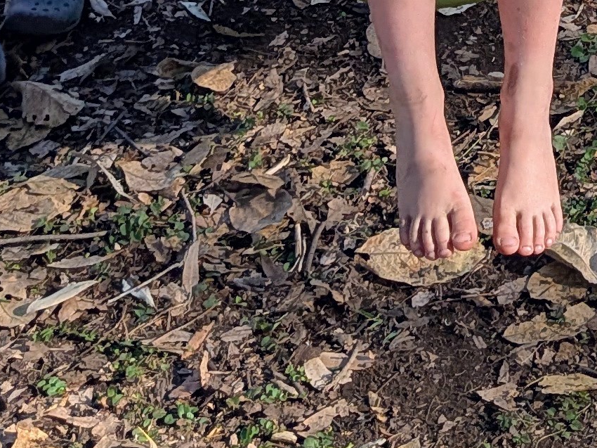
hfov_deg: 16.4
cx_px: 787
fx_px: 1948
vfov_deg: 11.5
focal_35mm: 113
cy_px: -509
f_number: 1.7
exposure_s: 1/488
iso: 29
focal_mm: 4.53
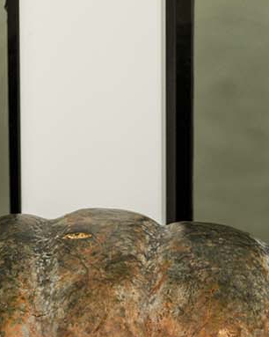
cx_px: 120
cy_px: 500
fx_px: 6324
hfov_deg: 2.4
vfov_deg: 3.0
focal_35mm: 635
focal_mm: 180
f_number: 8
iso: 360
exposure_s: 1/250
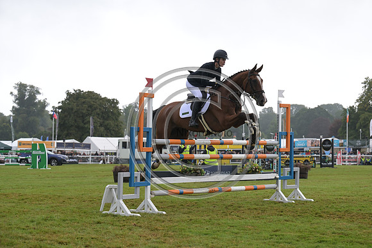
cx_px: 186
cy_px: 124
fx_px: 827
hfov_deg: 25.4
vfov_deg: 17.1
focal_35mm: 80
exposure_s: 1/1250
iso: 1250
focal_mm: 80
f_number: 4.5
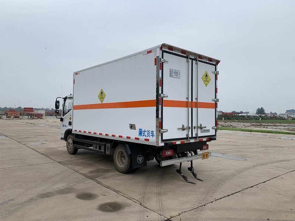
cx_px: 148
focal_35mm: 26
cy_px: 110
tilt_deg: +0.5
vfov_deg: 53.1
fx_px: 222
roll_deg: -0.3
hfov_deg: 67.3
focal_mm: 4.25
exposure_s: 1/962
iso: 25
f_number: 1.8
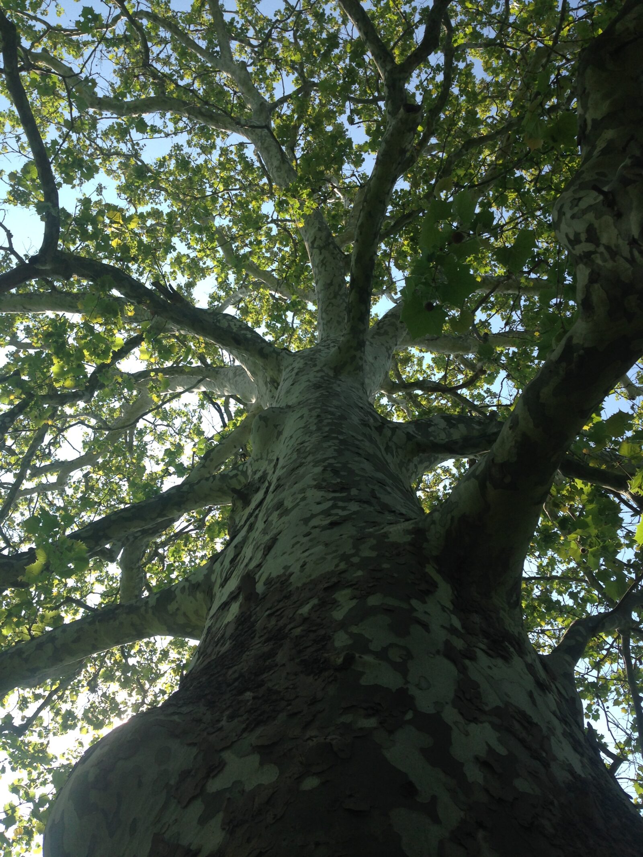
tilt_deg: +70.6
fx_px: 817
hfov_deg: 42.9
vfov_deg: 55.4
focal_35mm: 33
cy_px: 428
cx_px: 322
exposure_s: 1/786
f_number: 2.4
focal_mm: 4.12
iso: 50
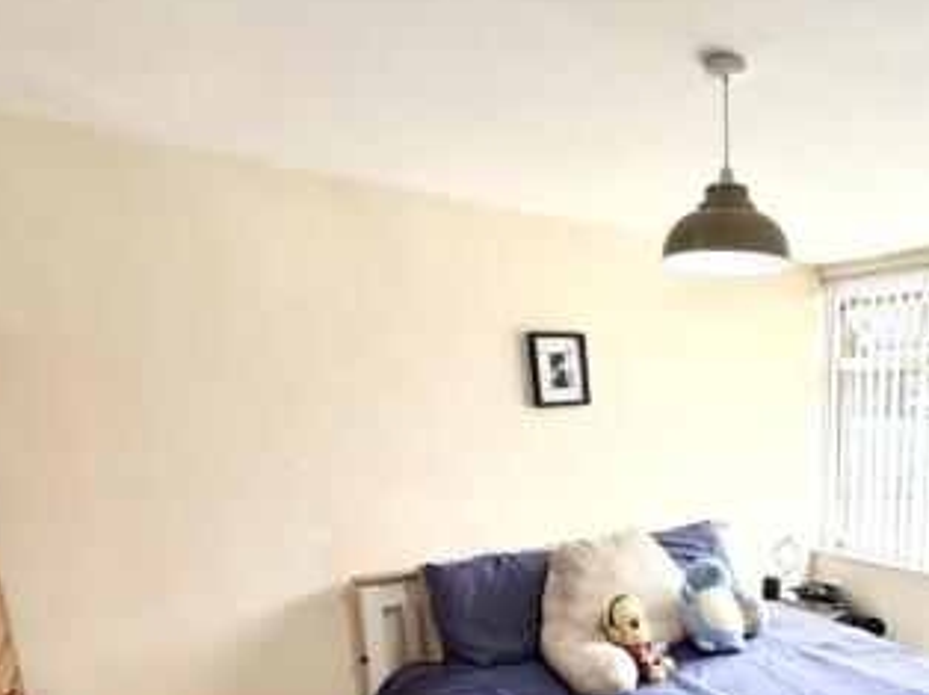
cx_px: 768
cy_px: 531
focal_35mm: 26
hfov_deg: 60.8
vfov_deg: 50.5
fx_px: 697
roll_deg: -0.3
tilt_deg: -11.8
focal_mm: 2.22
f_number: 2.2
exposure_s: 1/121
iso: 100
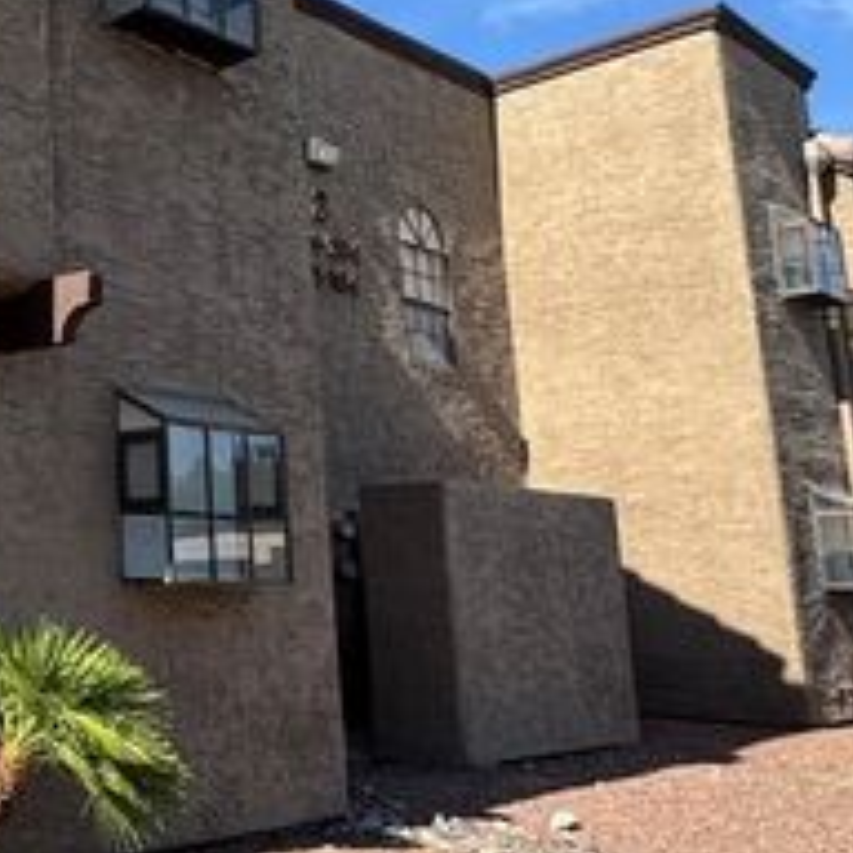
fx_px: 1199
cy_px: 353
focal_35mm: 43
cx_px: -164
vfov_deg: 39.0
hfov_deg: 32.5
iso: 50
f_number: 2.2
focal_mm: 2.22
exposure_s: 1/734
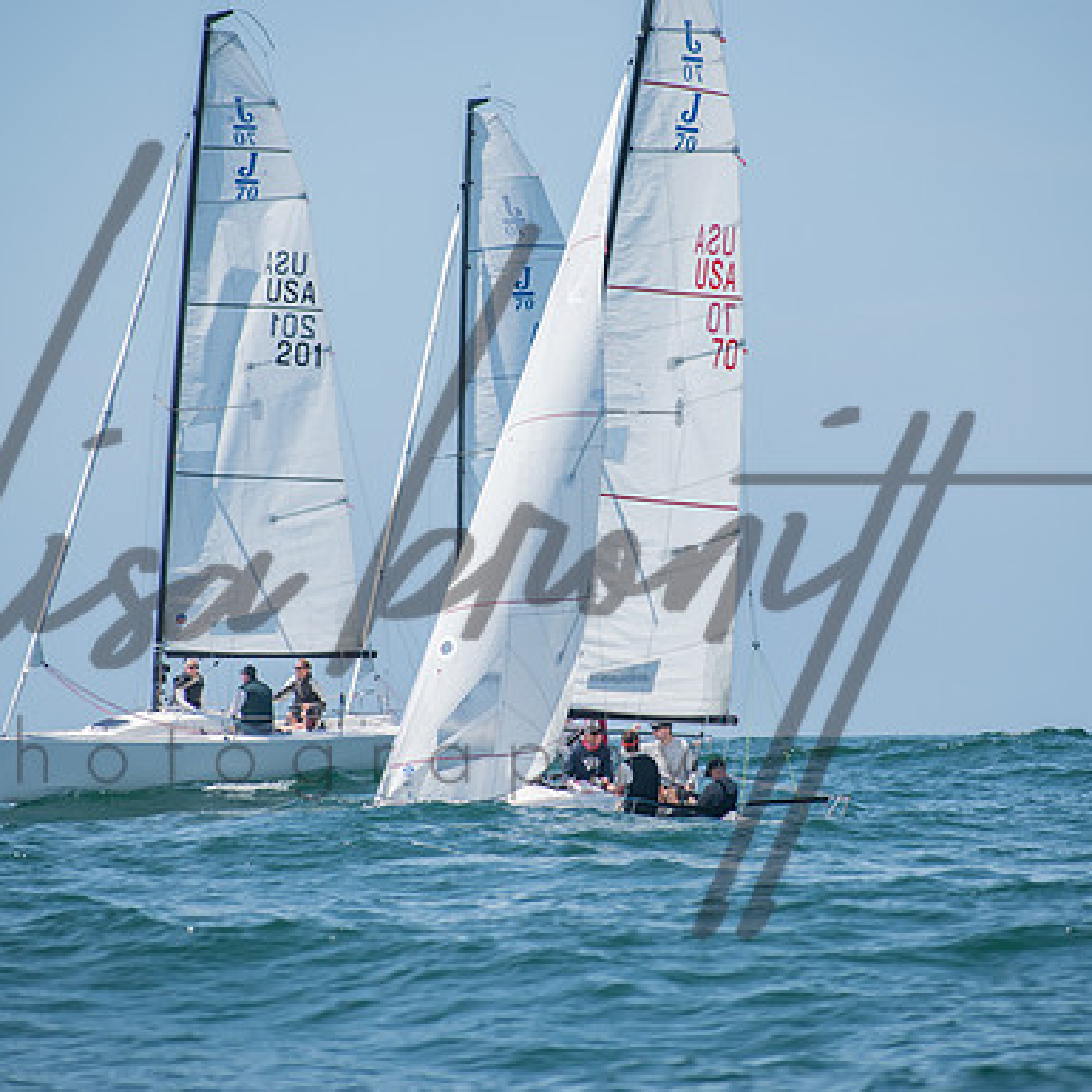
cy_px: 546
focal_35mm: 346
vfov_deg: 5.1
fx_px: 12349
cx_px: 567
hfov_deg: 5.1
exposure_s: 1/1000
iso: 200
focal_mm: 180
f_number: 6.3
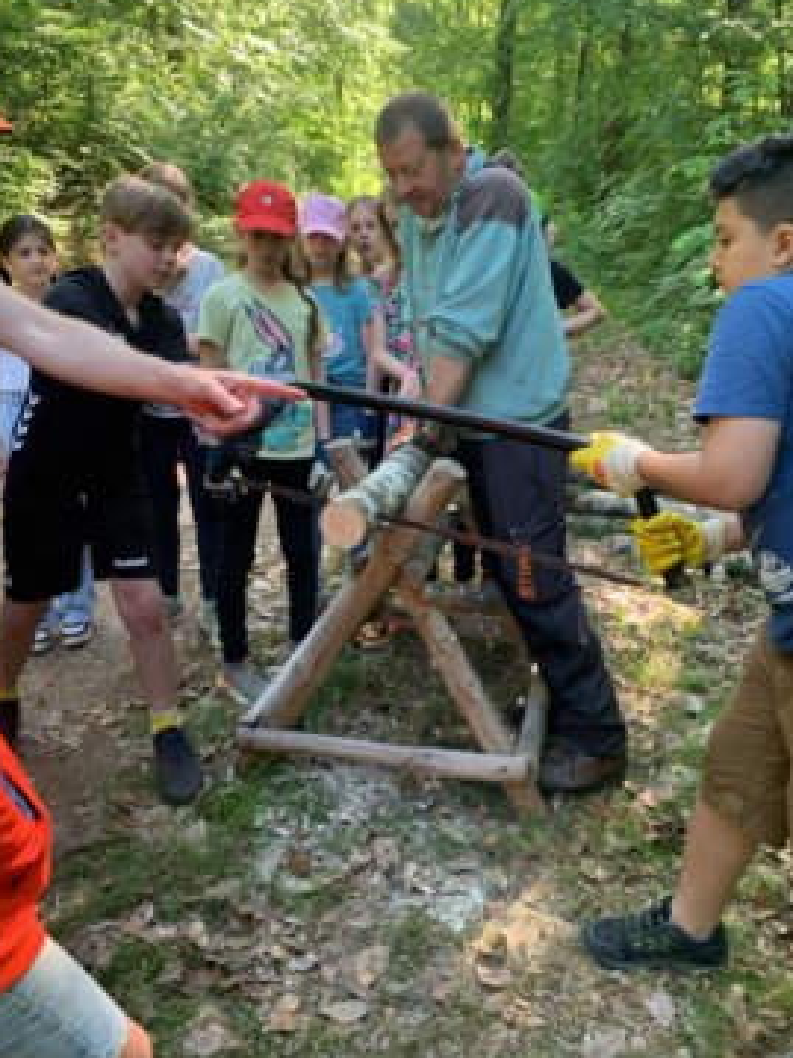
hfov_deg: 48.2
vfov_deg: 61.5
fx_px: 886
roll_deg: +0.8
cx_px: 407
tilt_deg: -10.2
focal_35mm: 29
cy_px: 474
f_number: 1.8
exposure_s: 1/121
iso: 80
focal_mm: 4.25
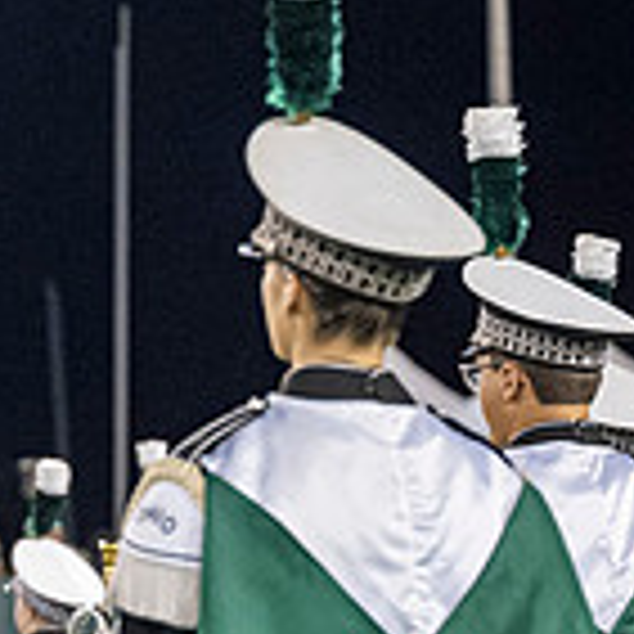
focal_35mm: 371
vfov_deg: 4.7
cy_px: 531
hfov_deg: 4.7
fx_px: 7688
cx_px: -513
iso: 1000
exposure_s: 1/500
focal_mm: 71
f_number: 2.8
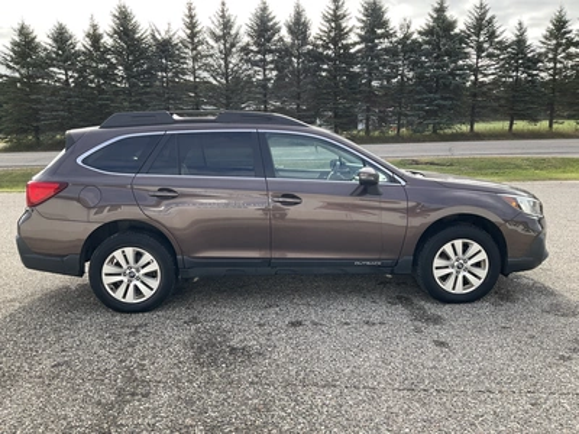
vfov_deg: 48.2
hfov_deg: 61.7
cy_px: 217
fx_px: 485
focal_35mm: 29
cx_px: 290
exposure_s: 1/450
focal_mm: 3
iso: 25
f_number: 1.8
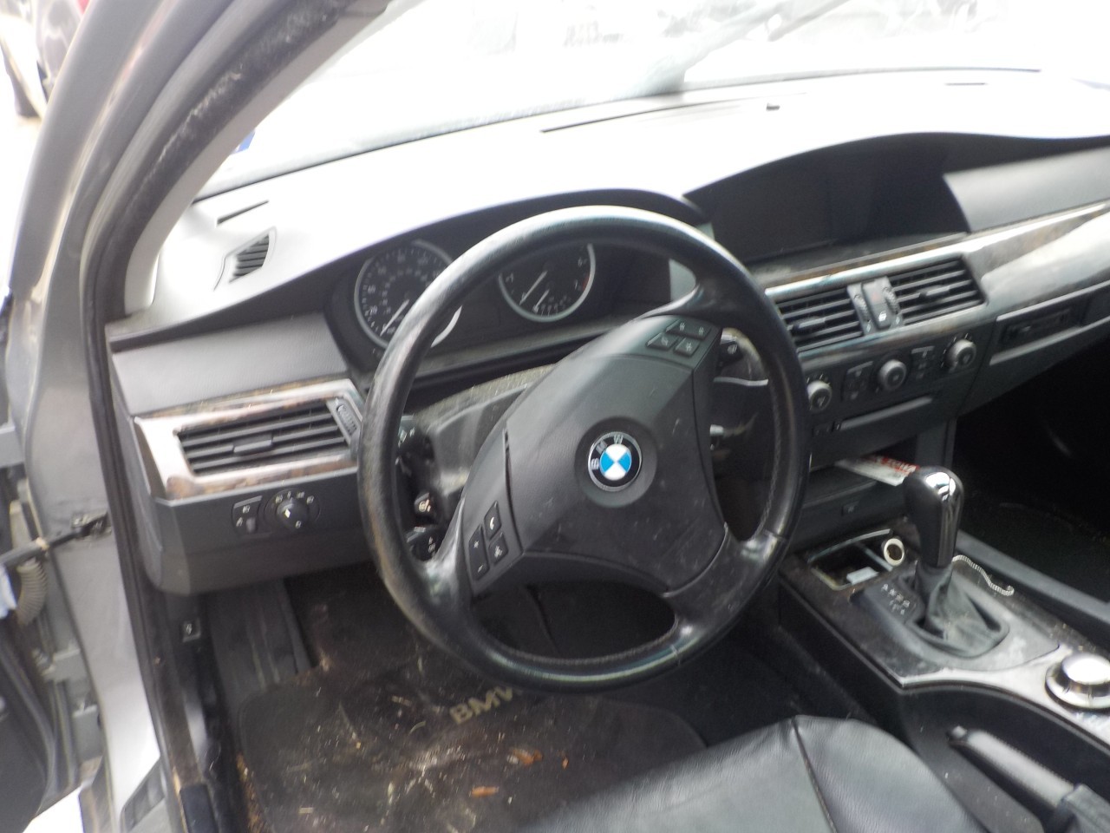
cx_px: 555
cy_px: 416
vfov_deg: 46.8
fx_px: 962
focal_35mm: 30
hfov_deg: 60.0
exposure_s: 1/30
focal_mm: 4.1
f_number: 3.3
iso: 125
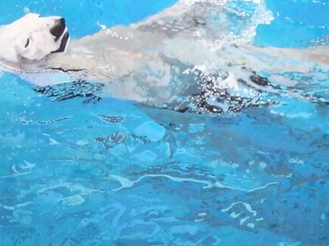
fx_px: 1083
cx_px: 266
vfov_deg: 12.9
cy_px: 53
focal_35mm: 114
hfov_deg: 17.1
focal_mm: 4.5
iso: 320
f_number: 3
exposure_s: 1/30
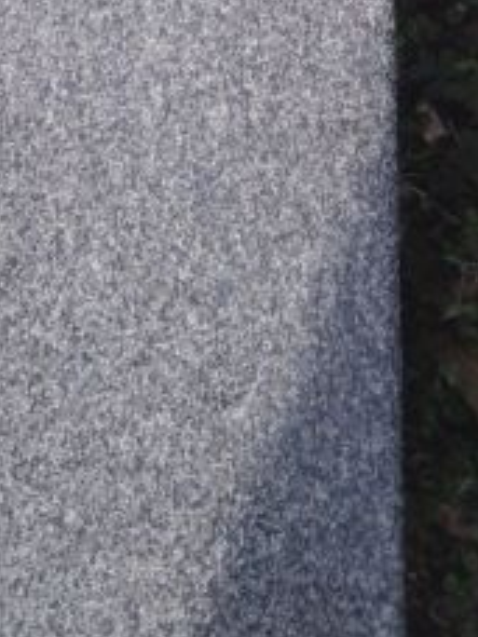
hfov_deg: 18.5
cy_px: -149
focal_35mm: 76
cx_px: -70
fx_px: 1399
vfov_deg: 23.3
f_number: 2.2
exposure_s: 1/174
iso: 100
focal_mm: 3.46
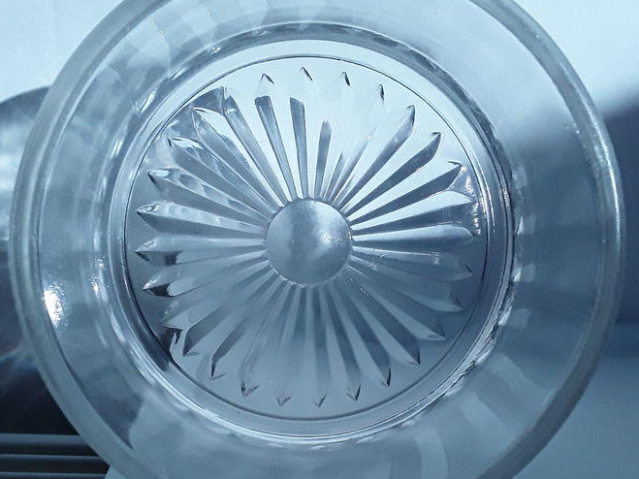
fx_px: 757
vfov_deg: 34.9
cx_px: 318
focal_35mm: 41
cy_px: 300
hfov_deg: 45.8
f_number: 1.9
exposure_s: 1/3817
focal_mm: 2.91
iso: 200
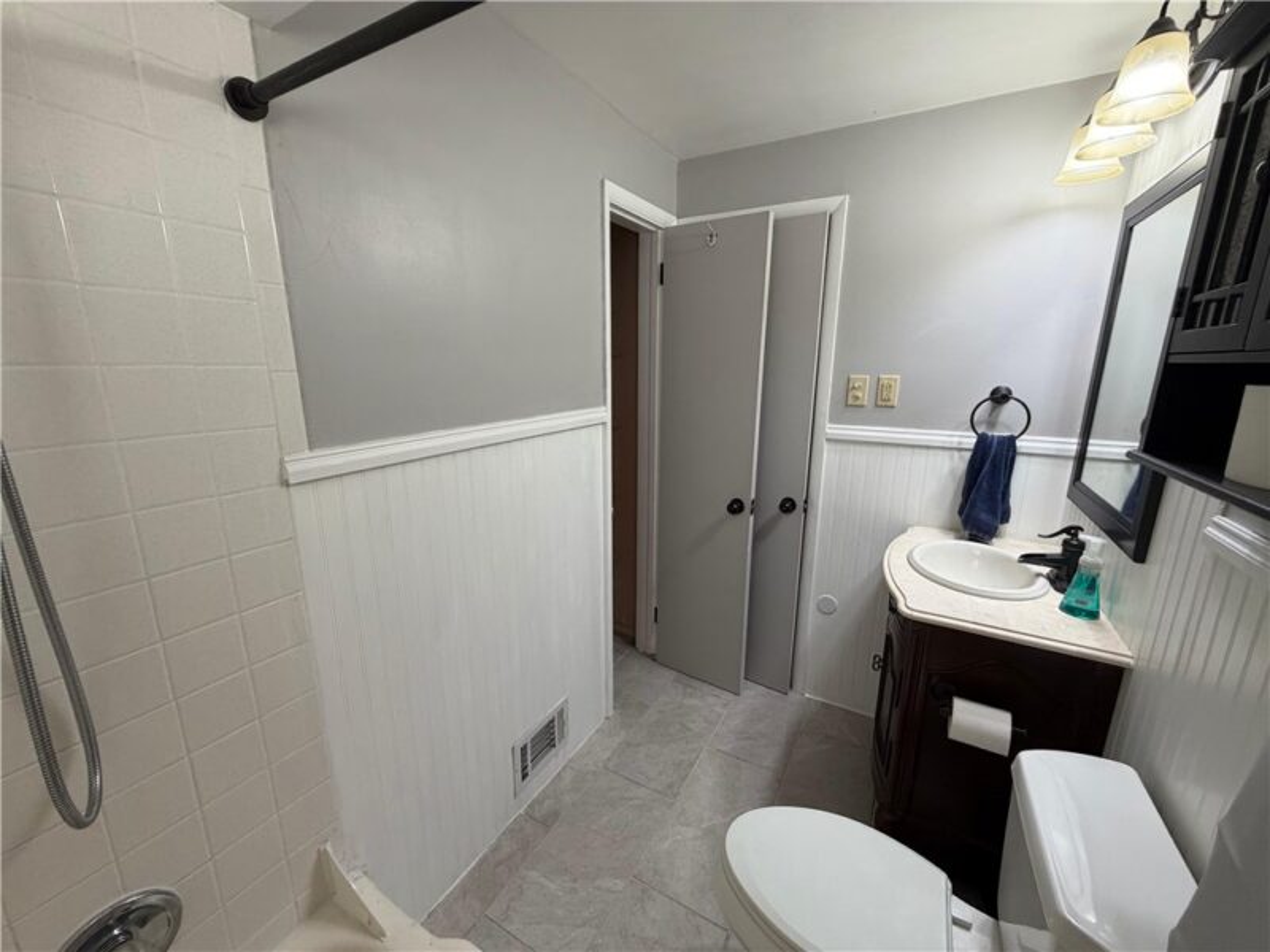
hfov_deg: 102.1
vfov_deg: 85.7
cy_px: 476
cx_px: 635
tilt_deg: -14.1
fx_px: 514
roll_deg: +0.3
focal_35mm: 14
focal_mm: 2.22
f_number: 2.2
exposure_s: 1/120
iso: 200
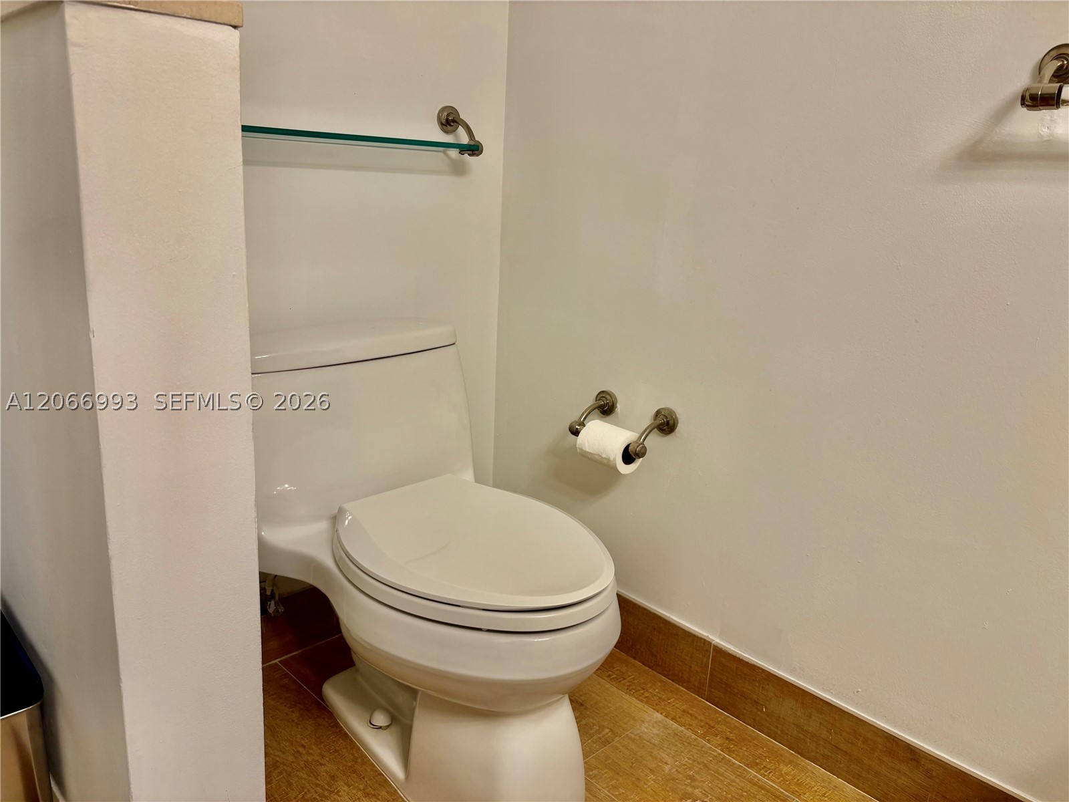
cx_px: 534
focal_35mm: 26
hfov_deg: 67.3
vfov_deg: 53.1
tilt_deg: -15.2
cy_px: 401
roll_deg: -2.3
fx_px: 803
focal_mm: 5.96
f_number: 1.6
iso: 64
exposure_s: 1/60
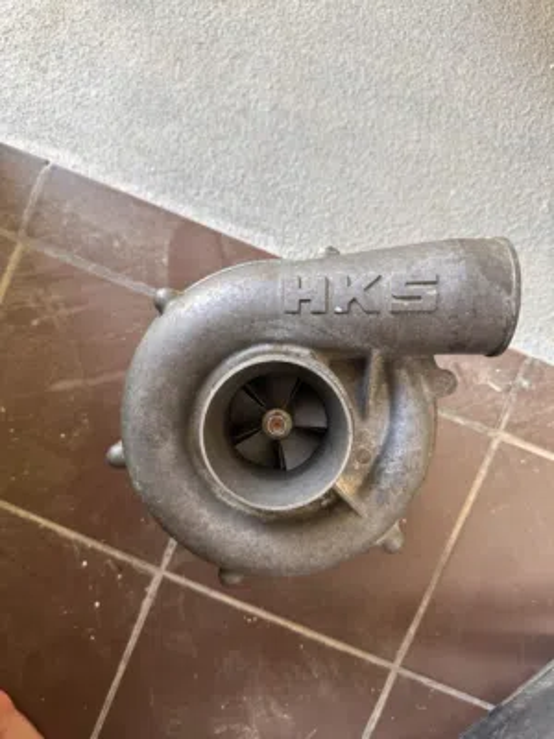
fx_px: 512
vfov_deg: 71.6
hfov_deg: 56.8
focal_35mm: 24
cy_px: 370
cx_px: 277
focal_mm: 6.86
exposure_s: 1/121
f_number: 1.78
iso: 100
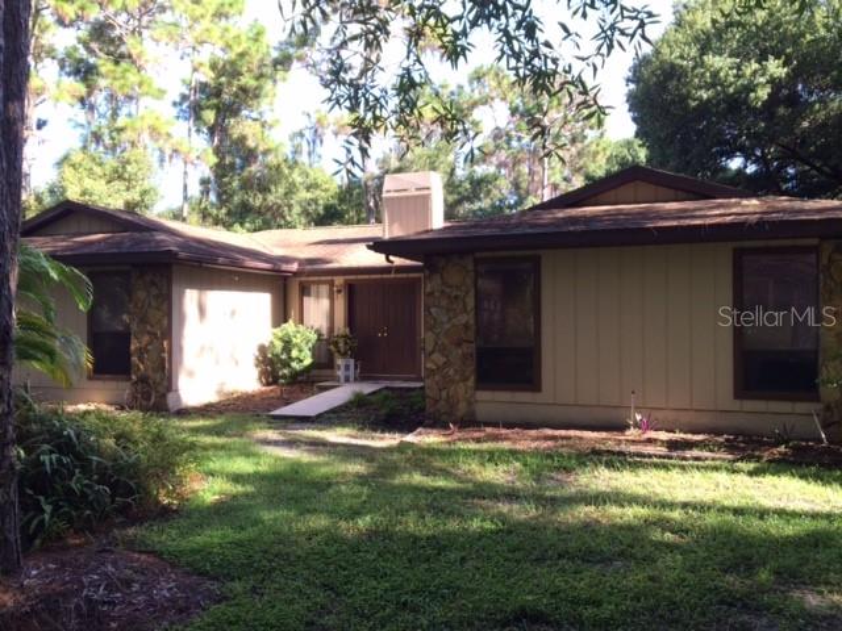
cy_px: 316
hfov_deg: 61.7
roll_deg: -0.3
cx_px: 421
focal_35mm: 29
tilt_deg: +1.6
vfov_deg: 48.2
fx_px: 705
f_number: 2.2
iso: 32
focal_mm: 4.15
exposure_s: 1/215
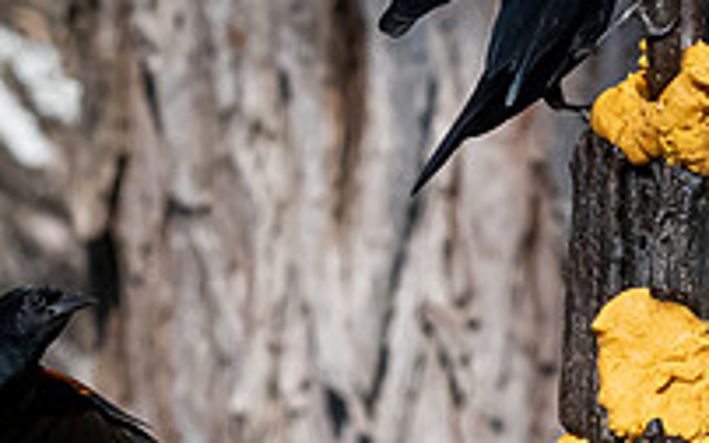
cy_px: 312
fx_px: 43934
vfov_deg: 0.6
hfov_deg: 0.9
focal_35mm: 2275
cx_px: 817
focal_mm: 350
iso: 1400
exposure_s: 1/1600
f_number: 10
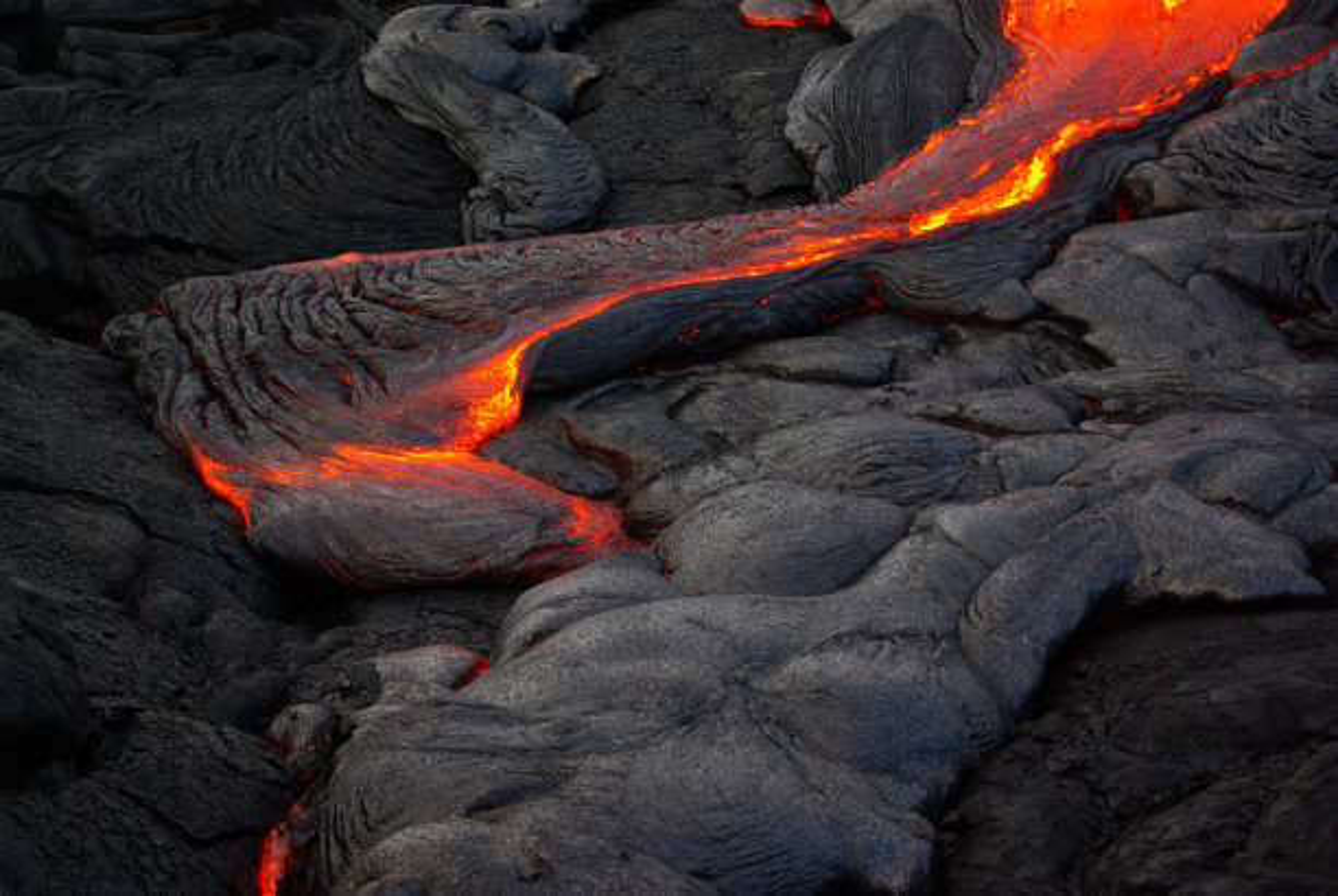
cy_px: 448
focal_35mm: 82
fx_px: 3071
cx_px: 669
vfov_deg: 16.6
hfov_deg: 24.6
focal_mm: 55
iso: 400
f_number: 5.6
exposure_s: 1/90
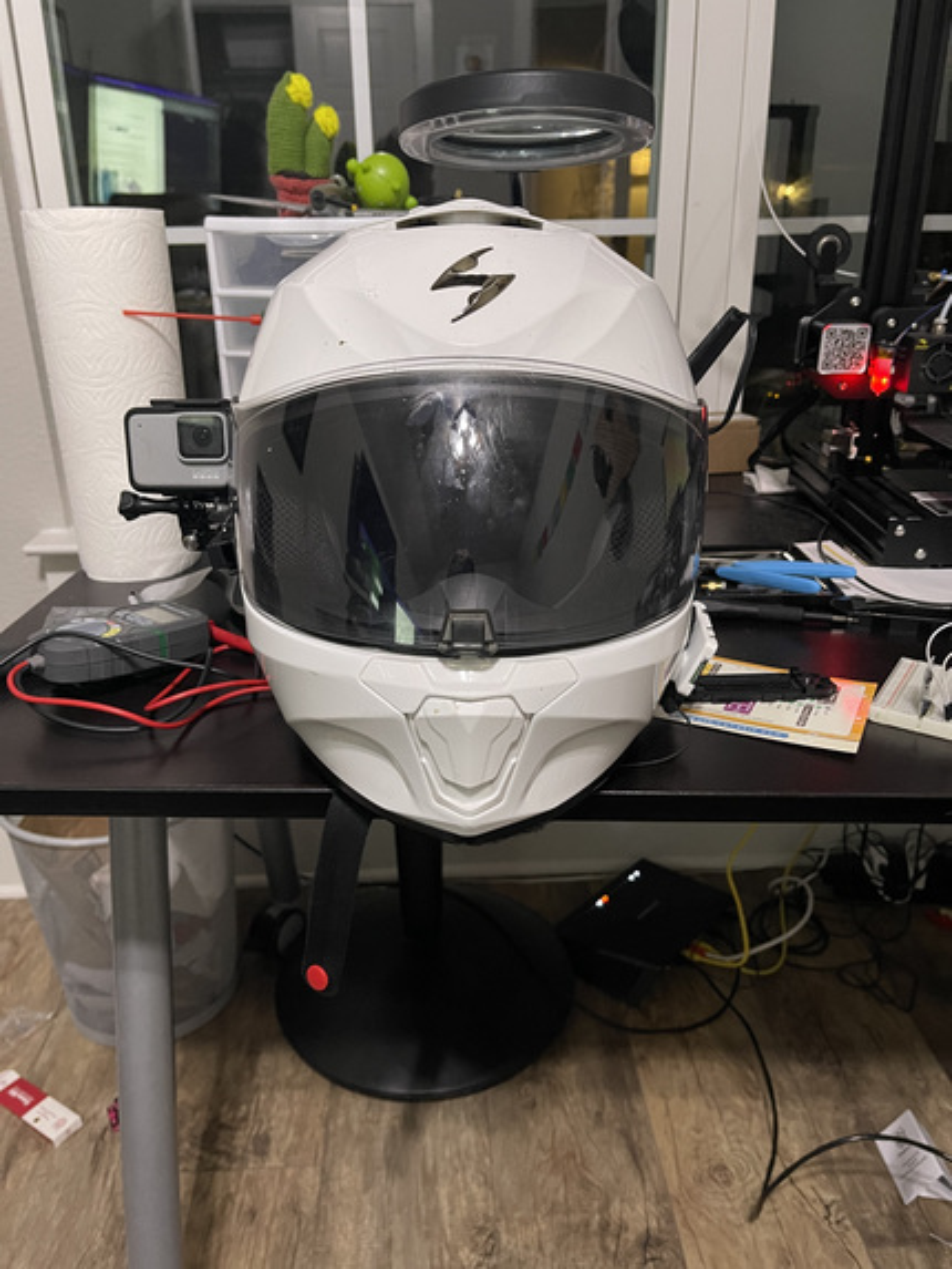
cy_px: 634
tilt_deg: -23.2
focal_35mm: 26
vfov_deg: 67.3
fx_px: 953
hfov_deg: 53.1
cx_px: 476
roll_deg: +1.7
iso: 640
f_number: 1.6
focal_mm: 5.1
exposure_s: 1/40
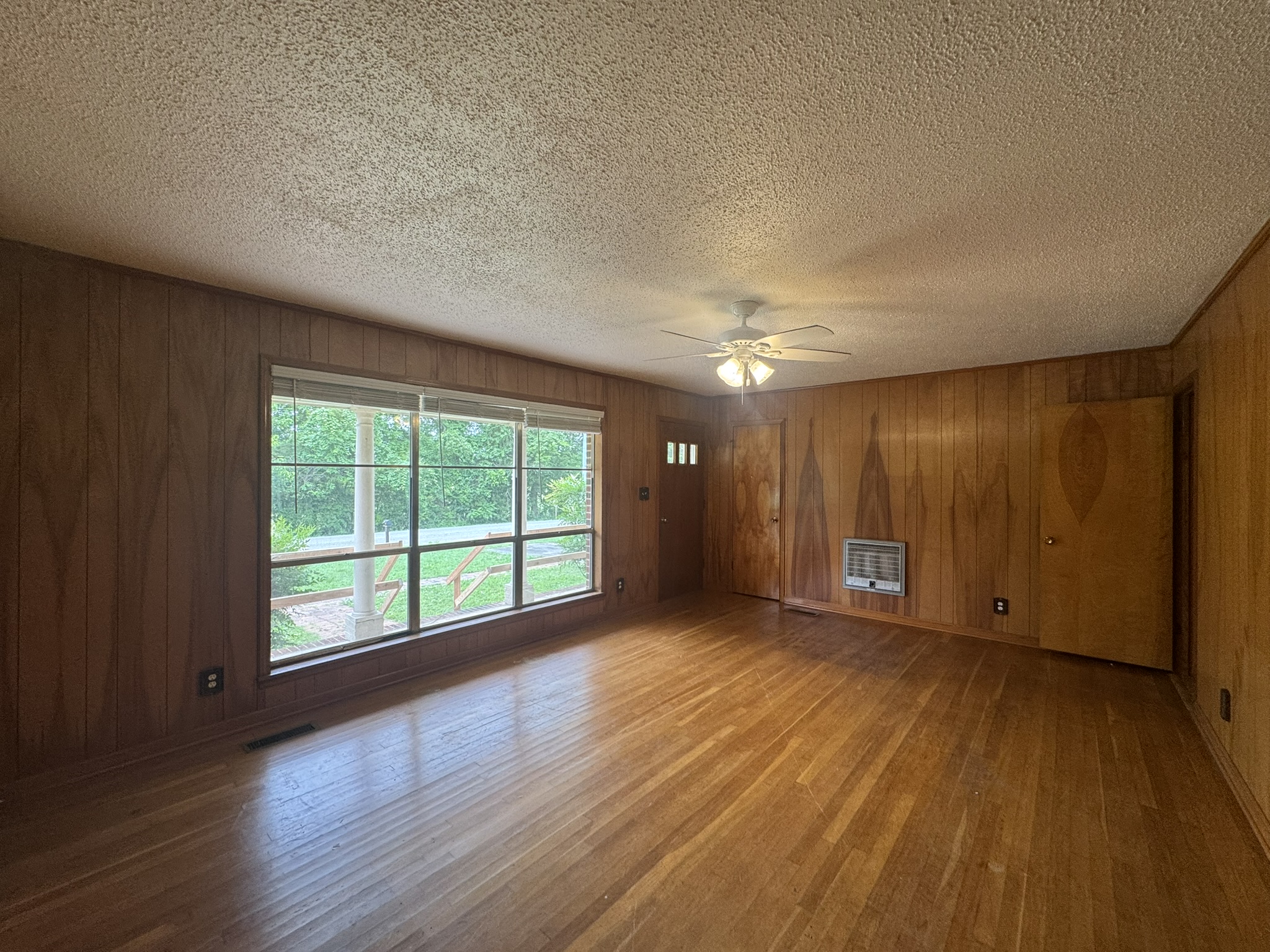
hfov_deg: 102.1
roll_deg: +0.2
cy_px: 476
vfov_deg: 85.7
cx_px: 635
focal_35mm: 14
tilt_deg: -0.2
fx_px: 514
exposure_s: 1/120
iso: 160
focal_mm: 2.22
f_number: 2.2
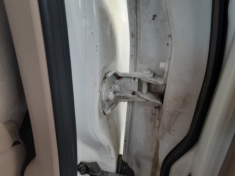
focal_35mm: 27
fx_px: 183
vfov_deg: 51.4
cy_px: 88
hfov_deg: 65.3
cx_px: 118
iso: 64
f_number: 1.9
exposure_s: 1/120
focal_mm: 2.91
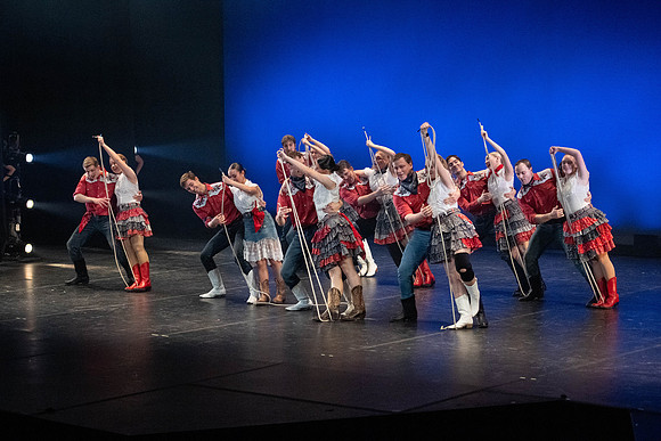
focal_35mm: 84
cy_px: 227
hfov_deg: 24.1
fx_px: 1545
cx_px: 297
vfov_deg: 16.2
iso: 5000
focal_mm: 70
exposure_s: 1/800
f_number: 2.8
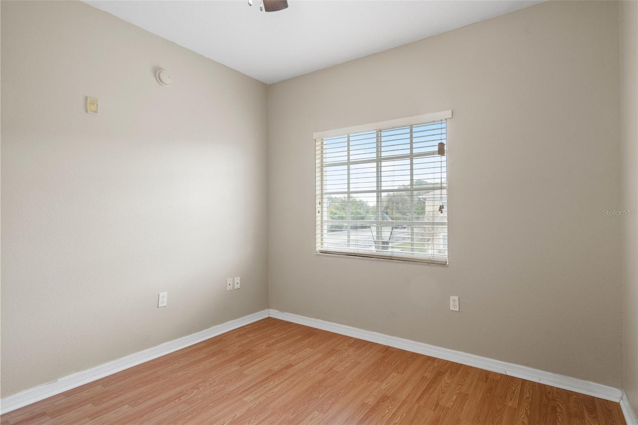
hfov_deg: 93.3
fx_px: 301
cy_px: 212
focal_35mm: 17
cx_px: 319
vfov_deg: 70.4
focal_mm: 17
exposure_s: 1/1.67
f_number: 8
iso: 320
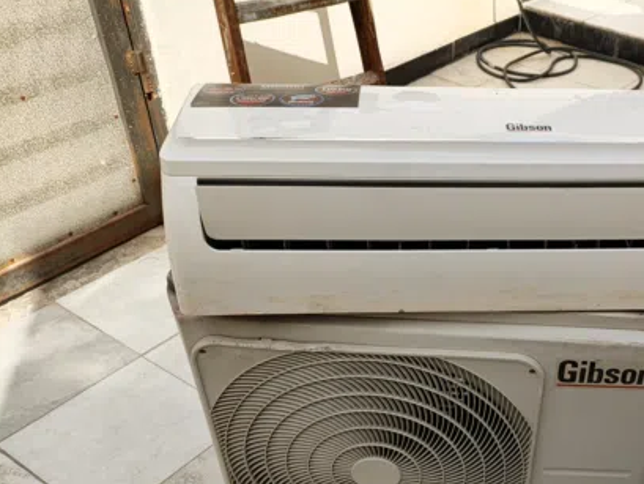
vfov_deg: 38.6
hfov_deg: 48.9
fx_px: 670
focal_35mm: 36
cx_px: 499
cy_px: 366
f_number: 1.79
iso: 71
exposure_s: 1/452
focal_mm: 4.71
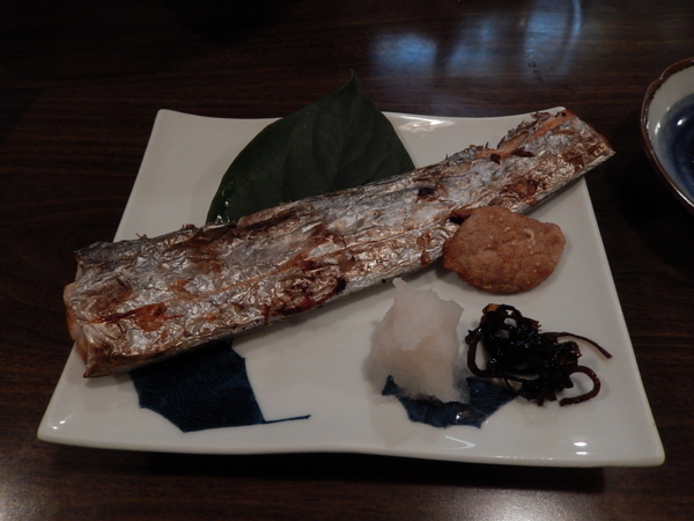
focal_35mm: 25
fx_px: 501
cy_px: 260
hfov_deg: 69.4
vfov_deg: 54.9
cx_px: 347
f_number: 3.4
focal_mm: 4.5
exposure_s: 1/20
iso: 400
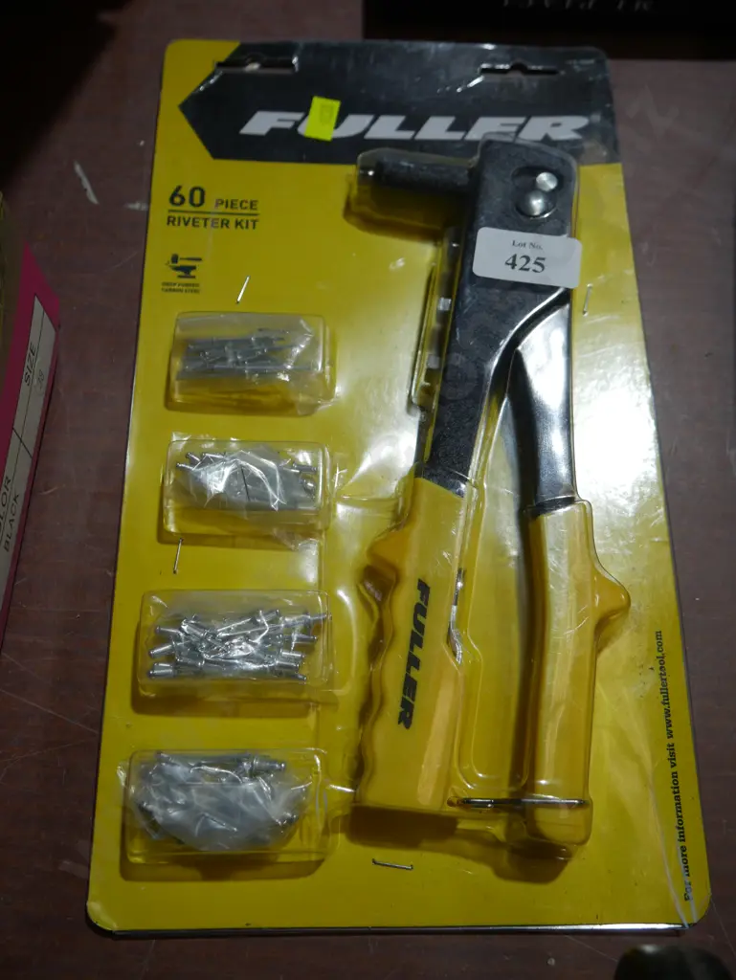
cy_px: 490
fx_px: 906
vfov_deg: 56.8
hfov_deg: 44.2
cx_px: 368
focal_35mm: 32
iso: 200
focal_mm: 16
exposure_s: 1/125
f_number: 4
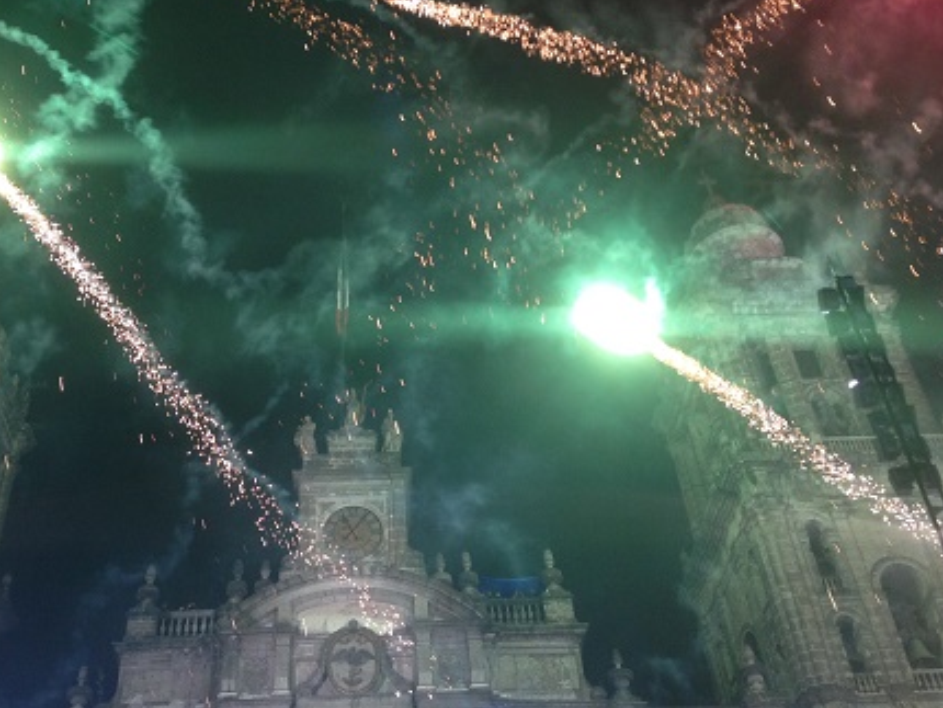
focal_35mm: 46
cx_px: 397
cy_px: 221
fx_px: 1254
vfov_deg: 31.2
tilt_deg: +51.4
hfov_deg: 41.1
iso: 125
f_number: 2.4
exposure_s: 1/20
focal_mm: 4.12
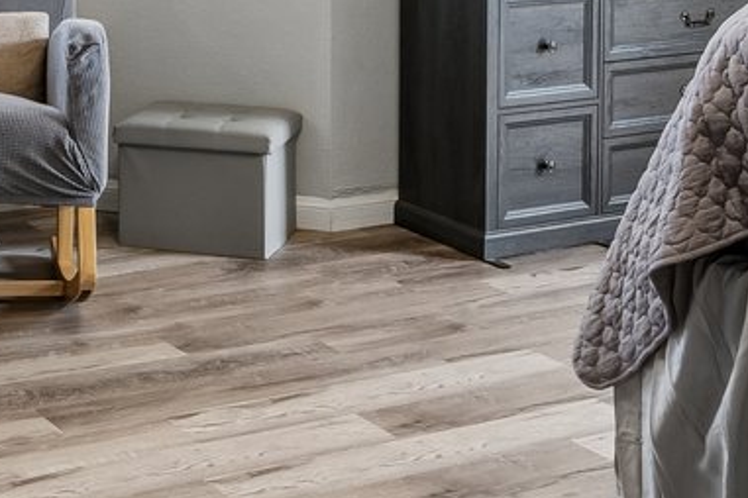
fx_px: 1787
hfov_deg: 23.1
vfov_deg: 14.8
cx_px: 96
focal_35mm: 86
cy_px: -250
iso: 200
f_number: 8
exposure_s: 1/13
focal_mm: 16
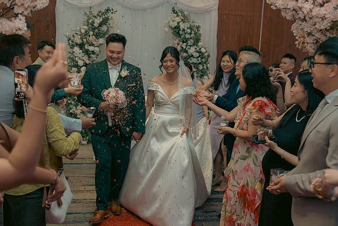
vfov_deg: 35.1
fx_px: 357
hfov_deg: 50.7
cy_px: 113
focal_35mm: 38
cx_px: 169
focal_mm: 38
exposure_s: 1/160
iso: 2500
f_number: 3.5
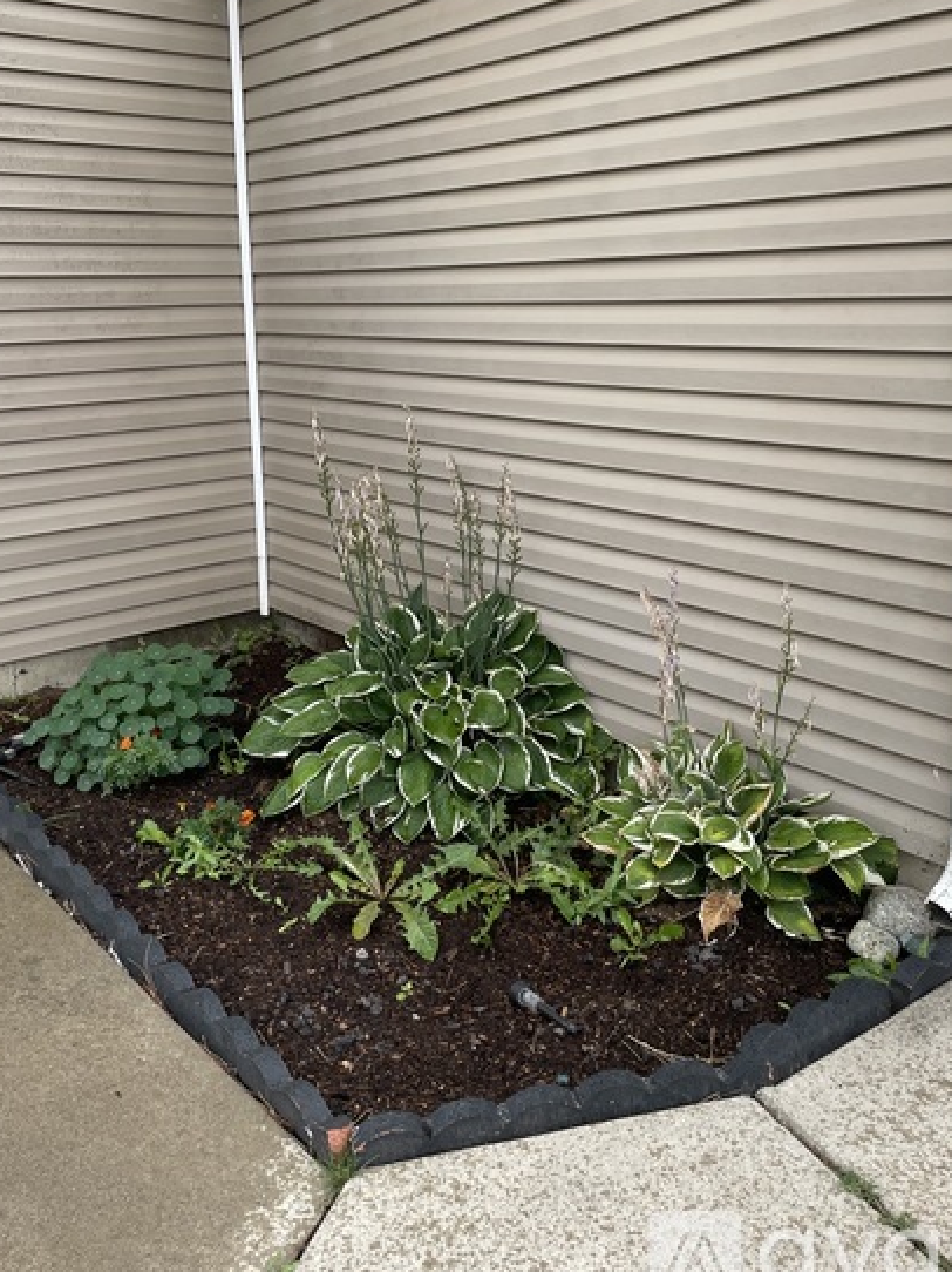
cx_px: 441
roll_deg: +2.2
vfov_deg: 56.5
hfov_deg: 44.1
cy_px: 522
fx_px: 1174
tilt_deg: -8.9
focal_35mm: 32
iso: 32
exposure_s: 1/615
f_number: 1.6
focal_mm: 4.2
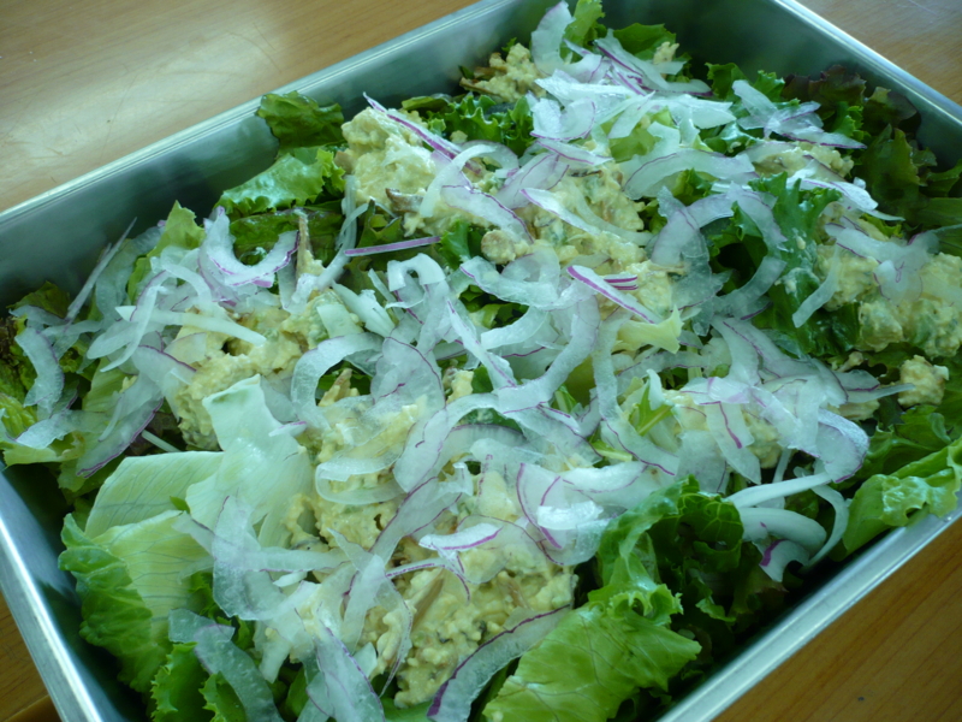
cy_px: 361
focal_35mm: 35
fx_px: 973
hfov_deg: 52.6
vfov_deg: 40.7
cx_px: 481
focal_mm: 5.8
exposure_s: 1/40
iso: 100
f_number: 2.8
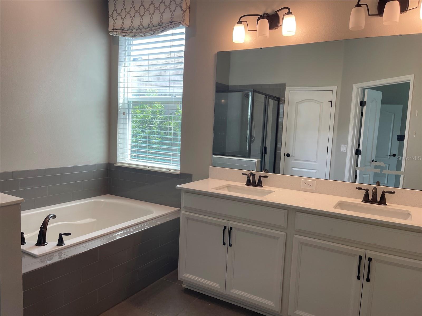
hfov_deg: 69.4
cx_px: 211
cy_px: 158
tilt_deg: -7.5
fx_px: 305
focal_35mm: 25
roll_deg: -3.4
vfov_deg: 54.9
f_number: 1.6
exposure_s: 1/120
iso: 64
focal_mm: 5.1
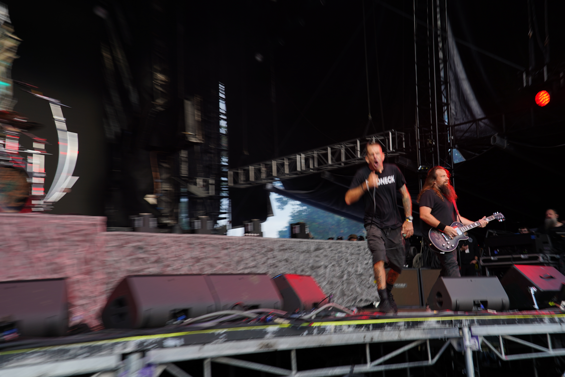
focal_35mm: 43
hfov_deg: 45.4
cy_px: 188
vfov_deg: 31.2
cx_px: 282
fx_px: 675
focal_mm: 43
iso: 100
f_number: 4.5
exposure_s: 1/40
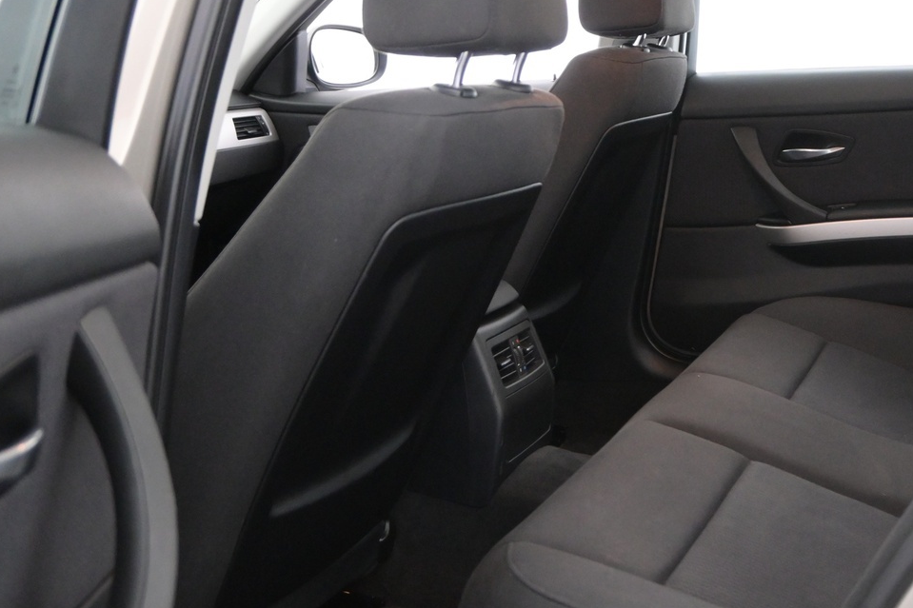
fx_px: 1253
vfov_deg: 27.3
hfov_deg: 39.2
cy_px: 257
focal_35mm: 49
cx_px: 653
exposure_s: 1/30
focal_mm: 19.5
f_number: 3.8
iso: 2800
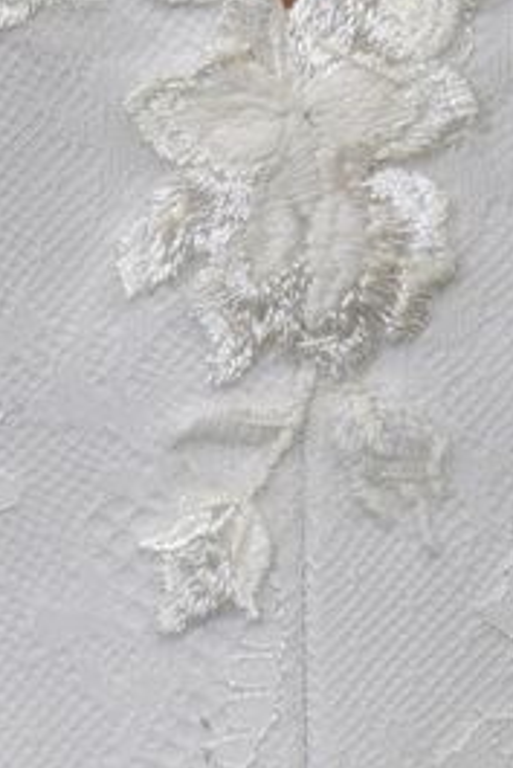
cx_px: 270
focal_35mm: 356
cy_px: 159
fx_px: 7607
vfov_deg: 5.8
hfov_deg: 3.9
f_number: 5
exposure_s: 1/100
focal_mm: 35
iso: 400
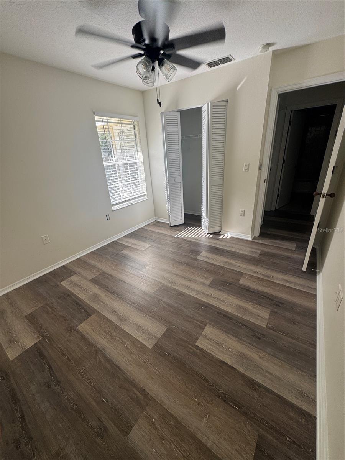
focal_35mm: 14
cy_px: 230
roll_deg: +1.7
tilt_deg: -20.9
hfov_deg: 85.7
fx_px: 186
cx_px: 172
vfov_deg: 102.1
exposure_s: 1/101
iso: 40
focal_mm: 2.22
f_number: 2.2
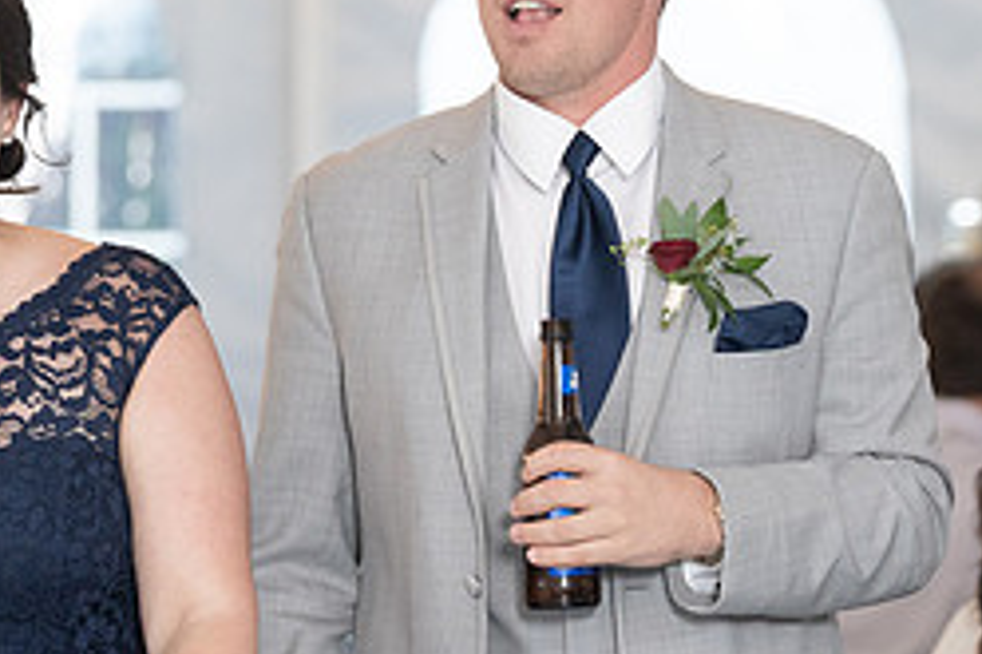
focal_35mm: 412
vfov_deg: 3.3
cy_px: 244
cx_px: 538
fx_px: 11231
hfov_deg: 5.0
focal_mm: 138
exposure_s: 1/200
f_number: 4
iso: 2000
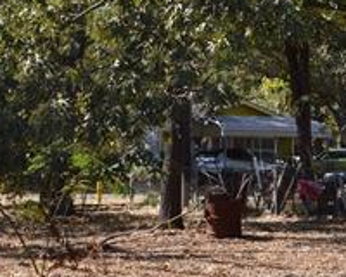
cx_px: 116
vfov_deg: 15.5
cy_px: -23
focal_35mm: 97
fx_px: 993
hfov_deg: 19.7
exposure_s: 1/200
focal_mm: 18
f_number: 6.3
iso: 100
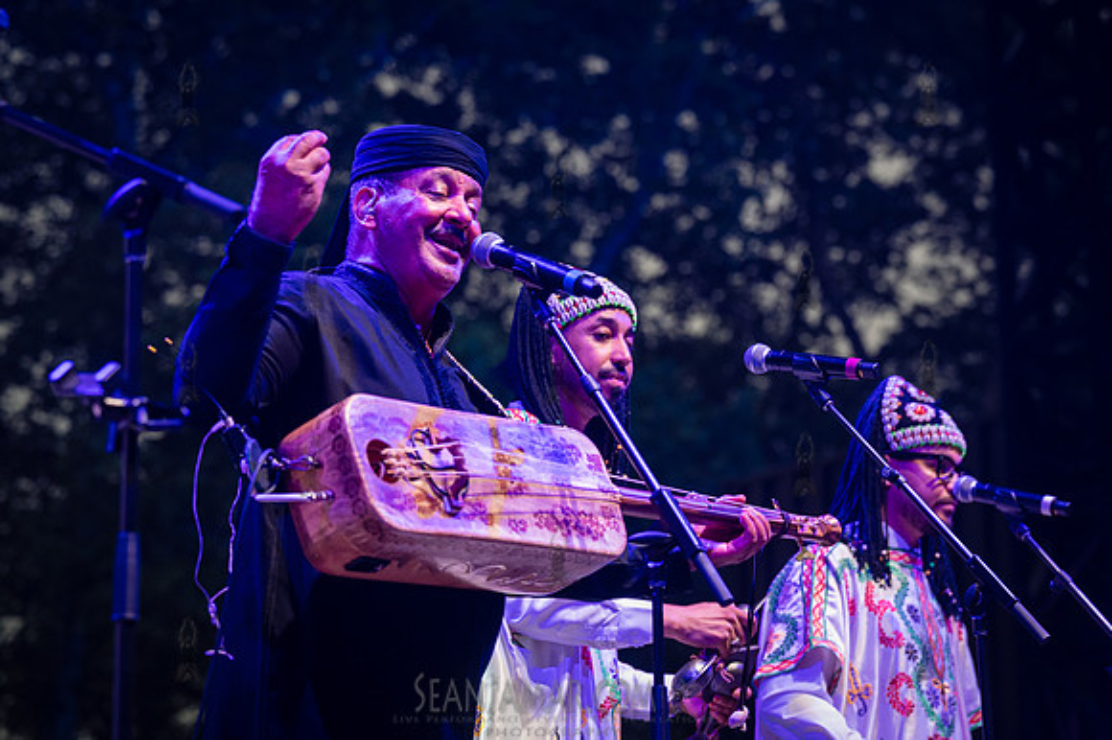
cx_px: 653
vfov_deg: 13.8
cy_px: 305
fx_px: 3049
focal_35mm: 99
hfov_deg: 20.7
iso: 2000
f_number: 3.5
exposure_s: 1/320
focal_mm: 84
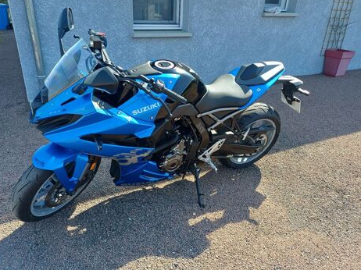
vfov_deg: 53.0
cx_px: 177
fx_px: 271
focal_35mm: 26
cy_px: 136
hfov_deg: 67.3
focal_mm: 4.65
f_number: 1.8
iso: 50
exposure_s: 1/323
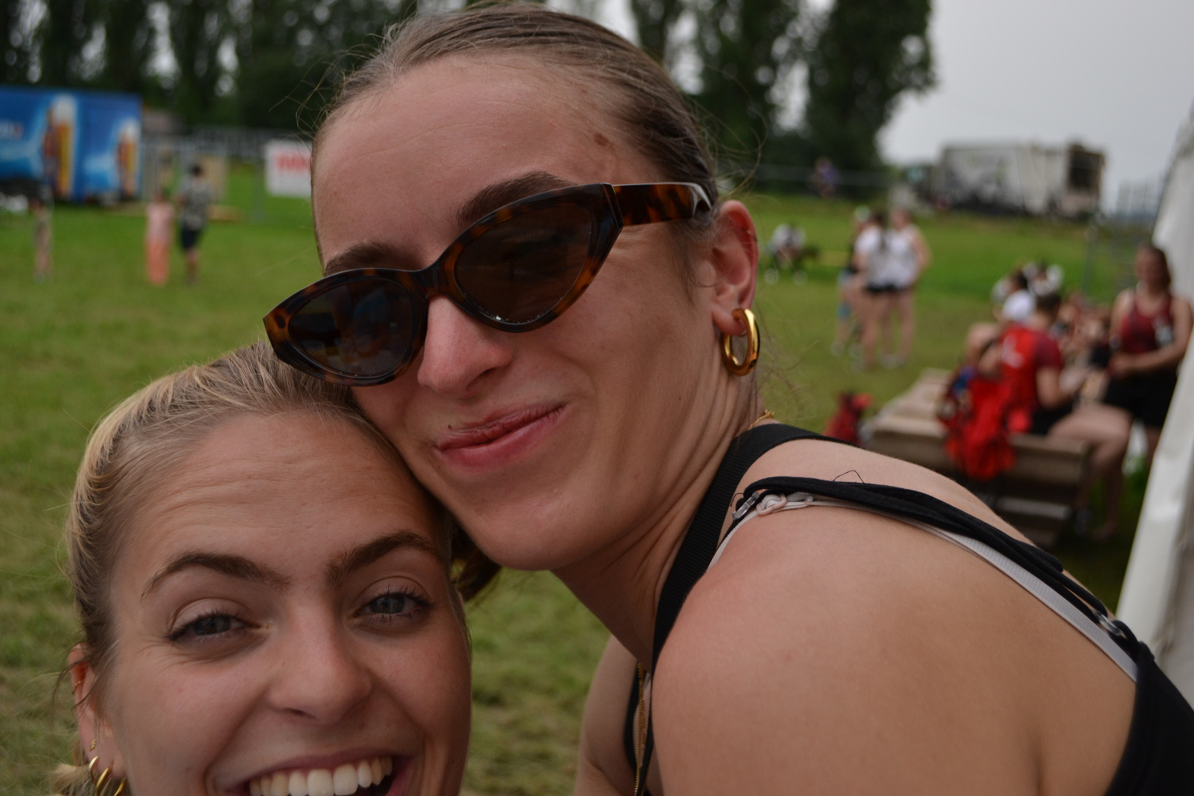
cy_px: 398
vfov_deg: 34.2
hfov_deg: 49.6
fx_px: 1293
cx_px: 597
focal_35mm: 39
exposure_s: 1/800
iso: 400
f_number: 4.2
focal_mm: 26
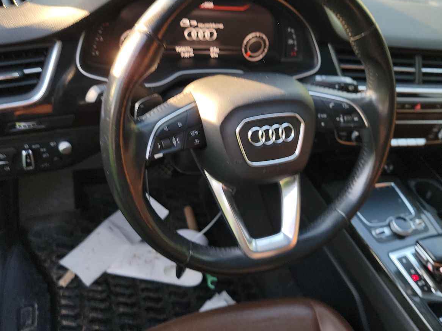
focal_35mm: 33
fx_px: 421
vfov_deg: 42.5
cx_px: 224
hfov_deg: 55.4
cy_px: 116
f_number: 1.8
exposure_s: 1/59
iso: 139
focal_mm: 6.7
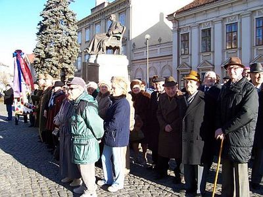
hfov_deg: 54.0
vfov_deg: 41.8
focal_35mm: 34
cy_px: 98
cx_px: 132
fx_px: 258
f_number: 5.6
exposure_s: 1/125
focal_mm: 5.6
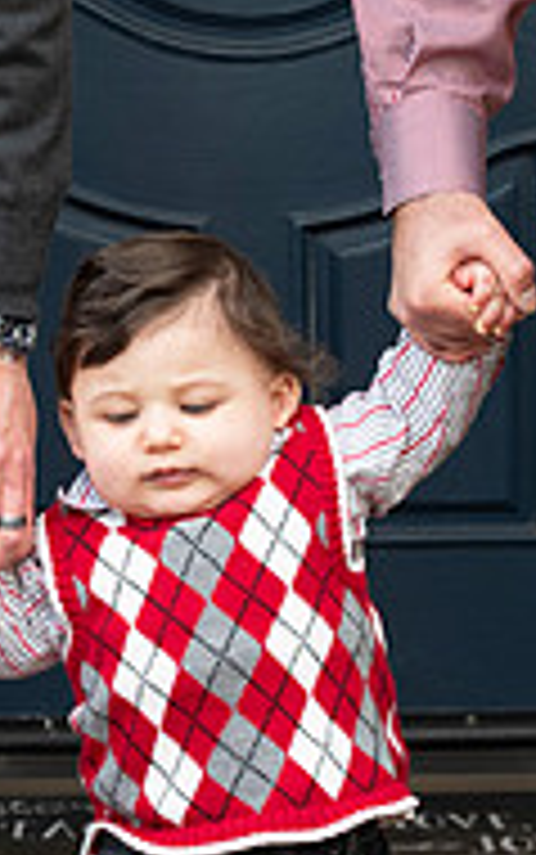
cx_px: 225
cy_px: 614
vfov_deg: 12.4
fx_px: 3921
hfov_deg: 7.8
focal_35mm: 168
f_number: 5.6
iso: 400
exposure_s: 1/100
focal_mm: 54
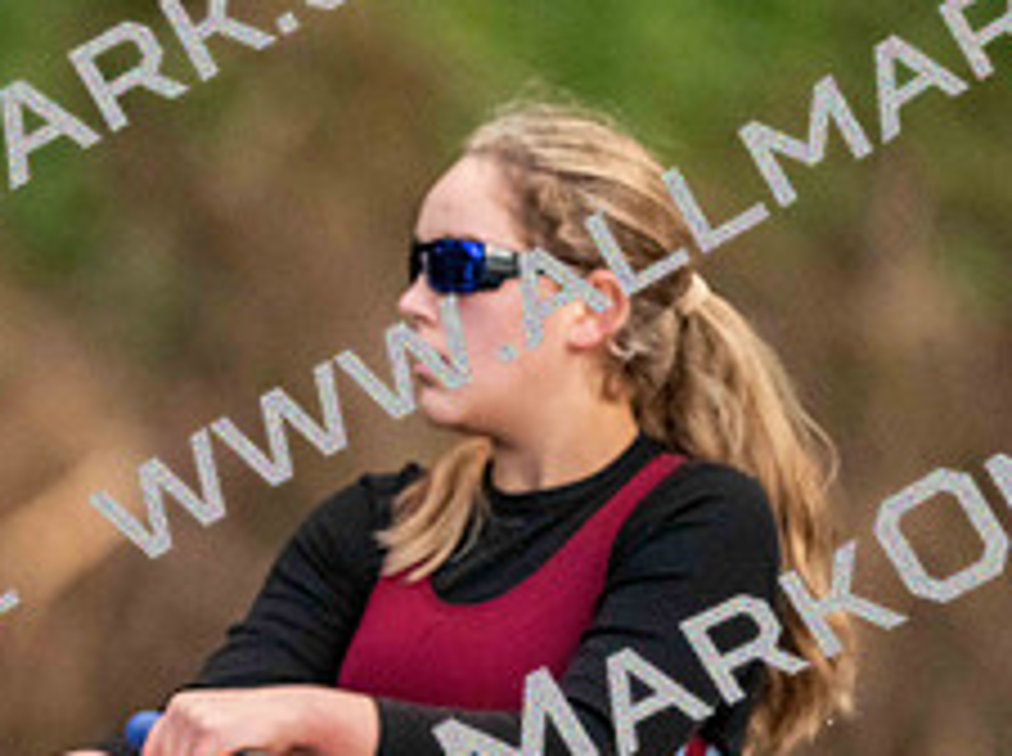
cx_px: -238
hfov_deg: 1.3
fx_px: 43461
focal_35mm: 1489
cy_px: 634
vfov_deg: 1.0
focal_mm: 600
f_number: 4
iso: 7200
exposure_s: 1/2500
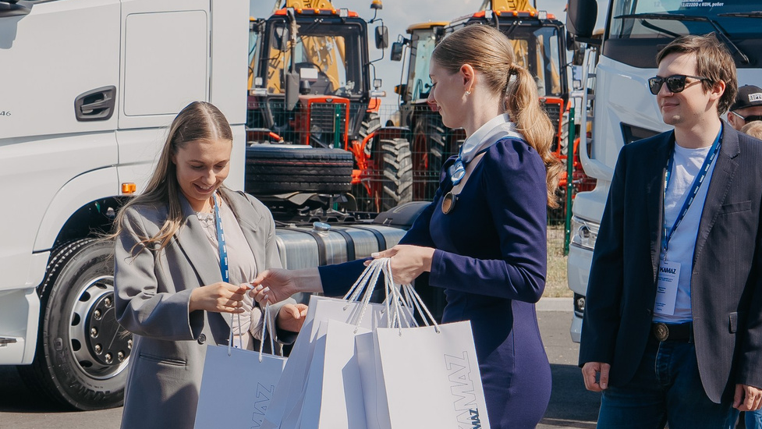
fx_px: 2162
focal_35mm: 107
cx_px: 175
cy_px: 287
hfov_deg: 19.8
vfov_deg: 11.3
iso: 100
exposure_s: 1/400
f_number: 5.6
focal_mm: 39
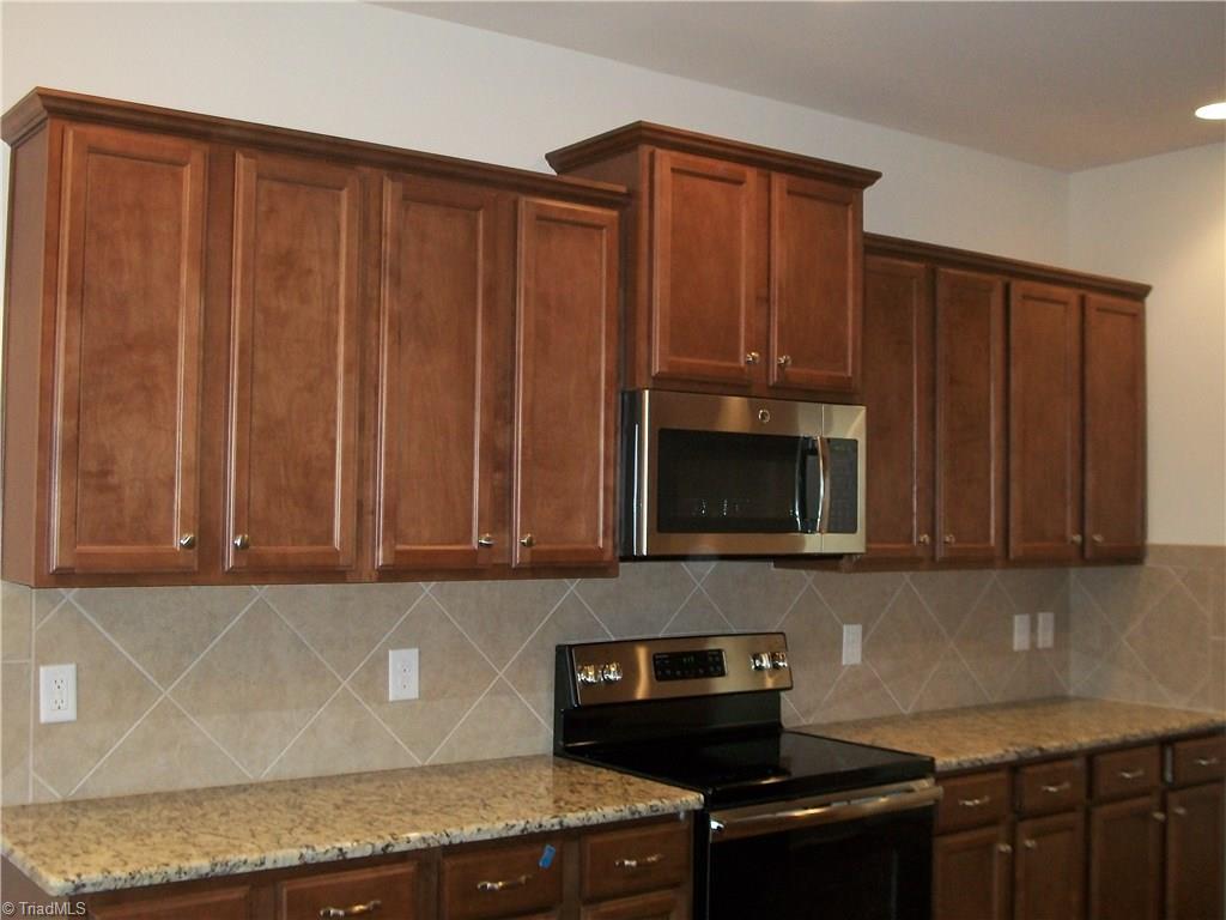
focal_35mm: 40
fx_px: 1417
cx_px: 613
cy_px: 460
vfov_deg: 36.0
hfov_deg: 46.8
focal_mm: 7.1
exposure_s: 1/40
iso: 240
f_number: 3.2
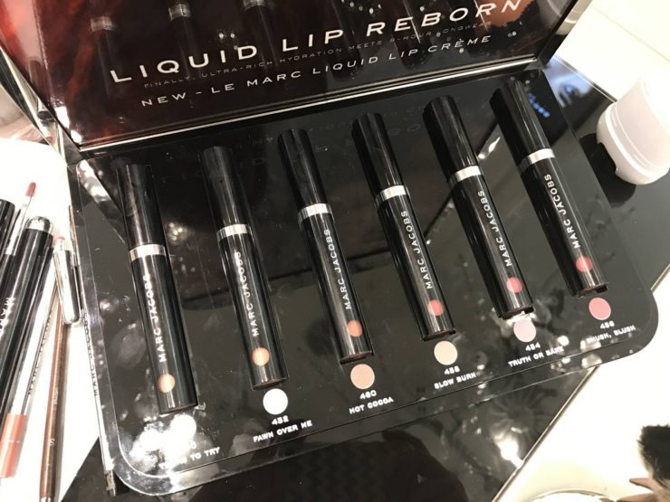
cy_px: 251
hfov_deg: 63.4
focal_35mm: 28
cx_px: 335
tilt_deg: -69.3
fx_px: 542
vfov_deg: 49.7
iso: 80
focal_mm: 3.99
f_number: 1.8
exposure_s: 1/17
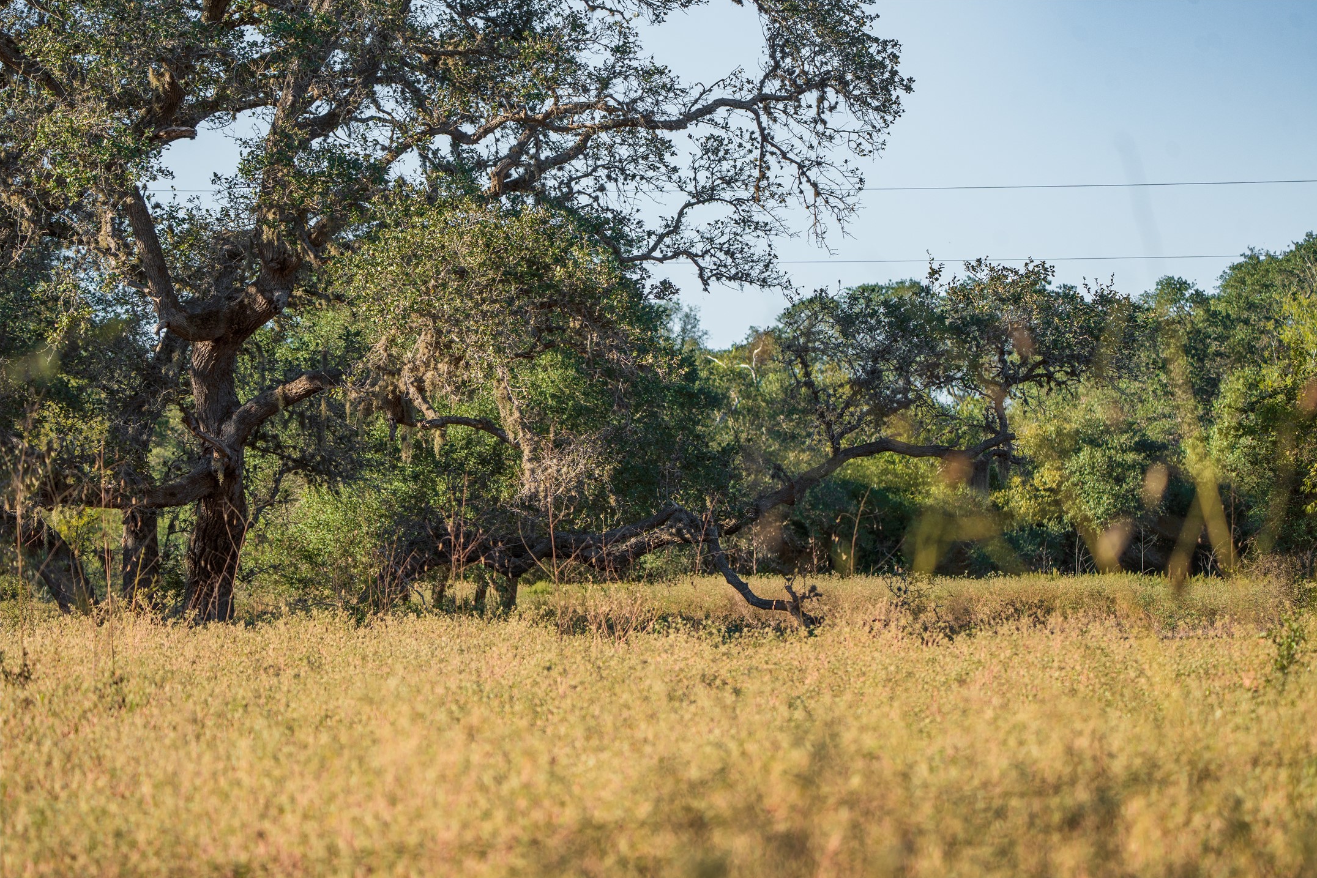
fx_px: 7902
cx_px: 664
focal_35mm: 216
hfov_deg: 9.5
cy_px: 441
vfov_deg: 6.4
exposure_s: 1/640
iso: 100
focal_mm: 214
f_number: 5.6
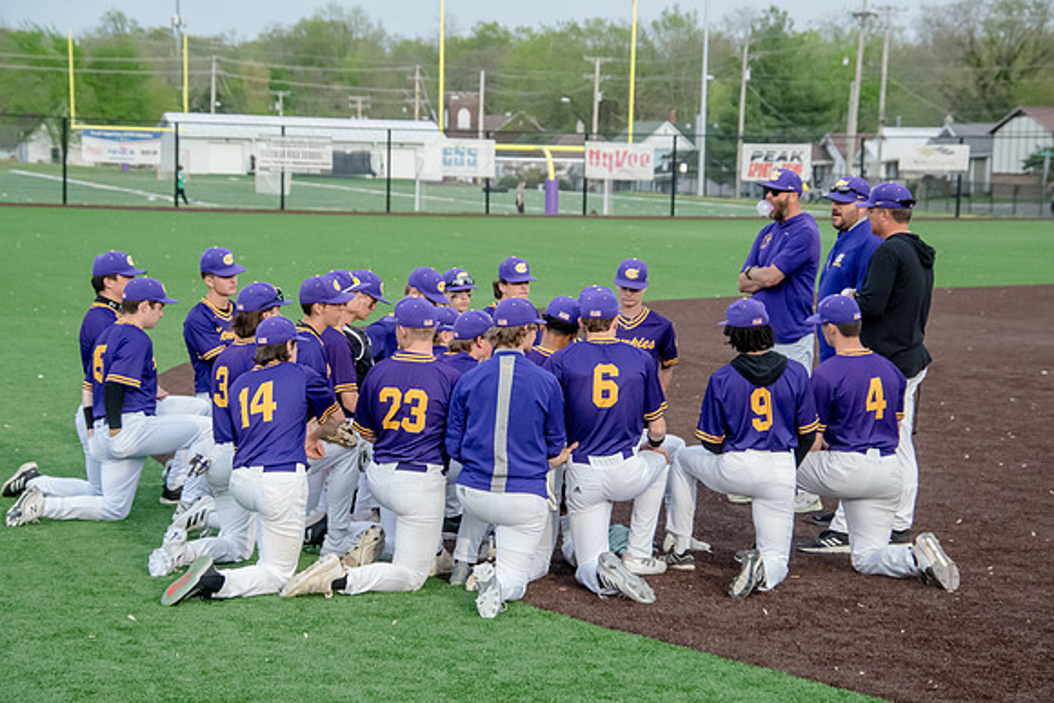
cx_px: 527
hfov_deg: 17.1
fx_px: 3514
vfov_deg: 11.4
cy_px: 352
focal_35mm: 120
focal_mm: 80
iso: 4000
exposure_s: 1/2500
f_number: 5
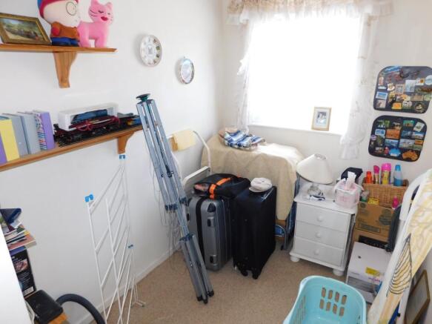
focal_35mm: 23
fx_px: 287
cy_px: 162
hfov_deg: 73.9
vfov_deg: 58.9
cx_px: 216
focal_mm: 4
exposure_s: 1/30
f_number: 3
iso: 200
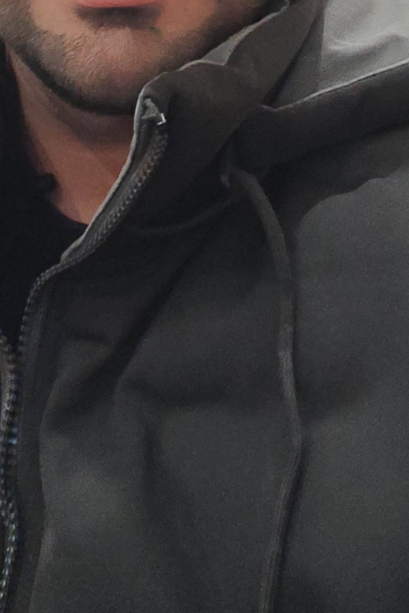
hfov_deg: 24.2
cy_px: -116
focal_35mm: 56
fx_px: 954
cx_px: 216
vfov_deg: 30.5
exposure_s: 1/20
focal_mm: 3.5
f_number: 2.45
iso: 357
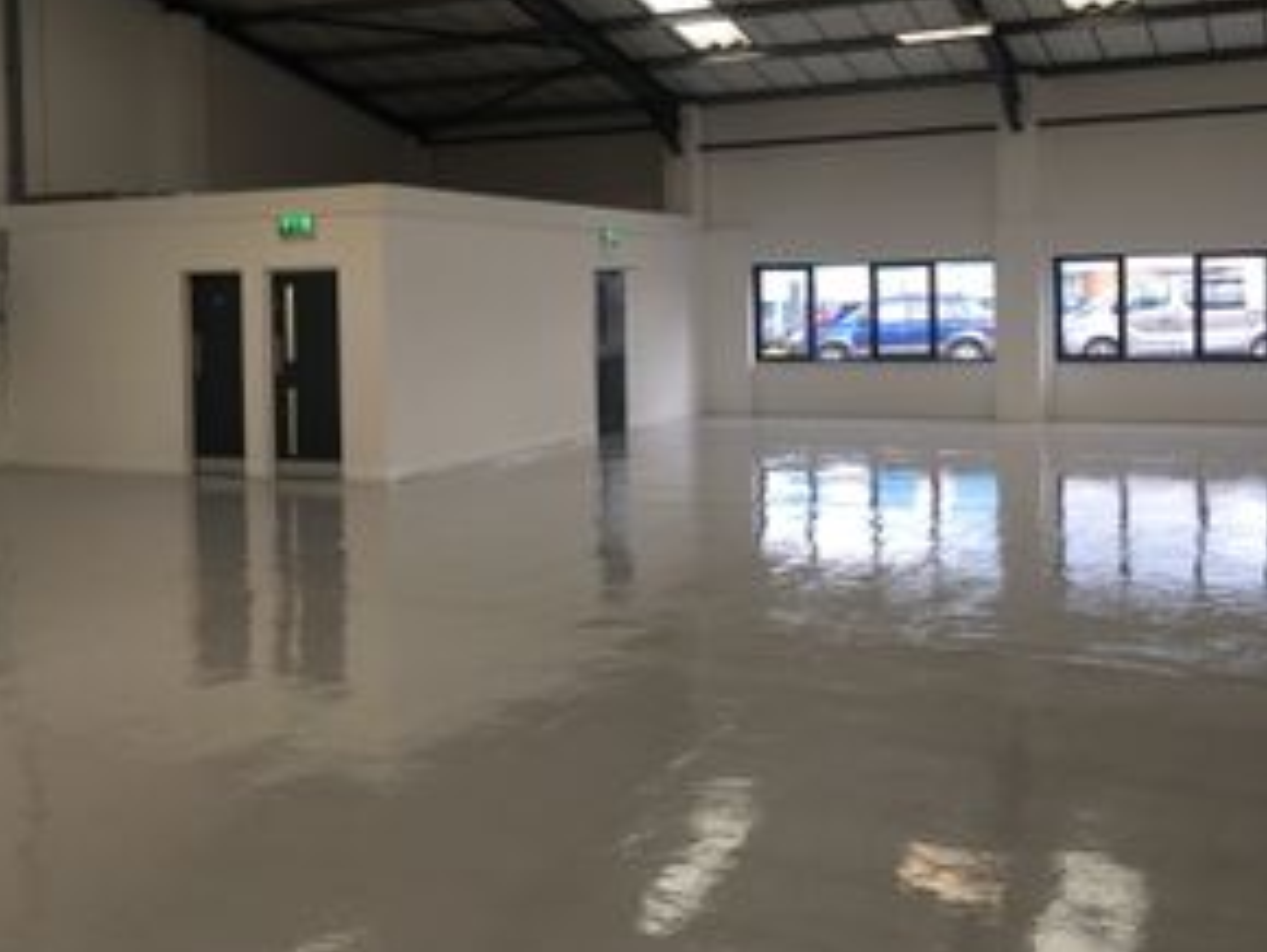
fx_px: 1465
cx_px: 647
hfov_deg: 46.8
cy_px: 336
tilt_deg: -0.8
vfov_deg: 35.7
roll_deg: +0.8
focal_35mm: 40
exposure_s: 1/100
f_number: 2.2
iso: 25
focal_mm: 4.15
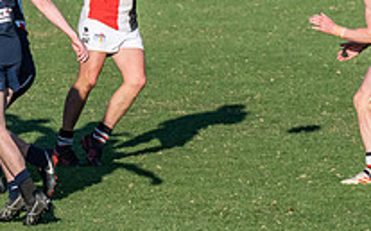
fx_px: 14154
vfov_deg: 0.9
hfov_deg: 1.5
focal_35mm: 1401
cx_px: -78
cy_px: 88
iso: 800
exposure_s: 1/3200
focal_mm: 280
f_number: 10
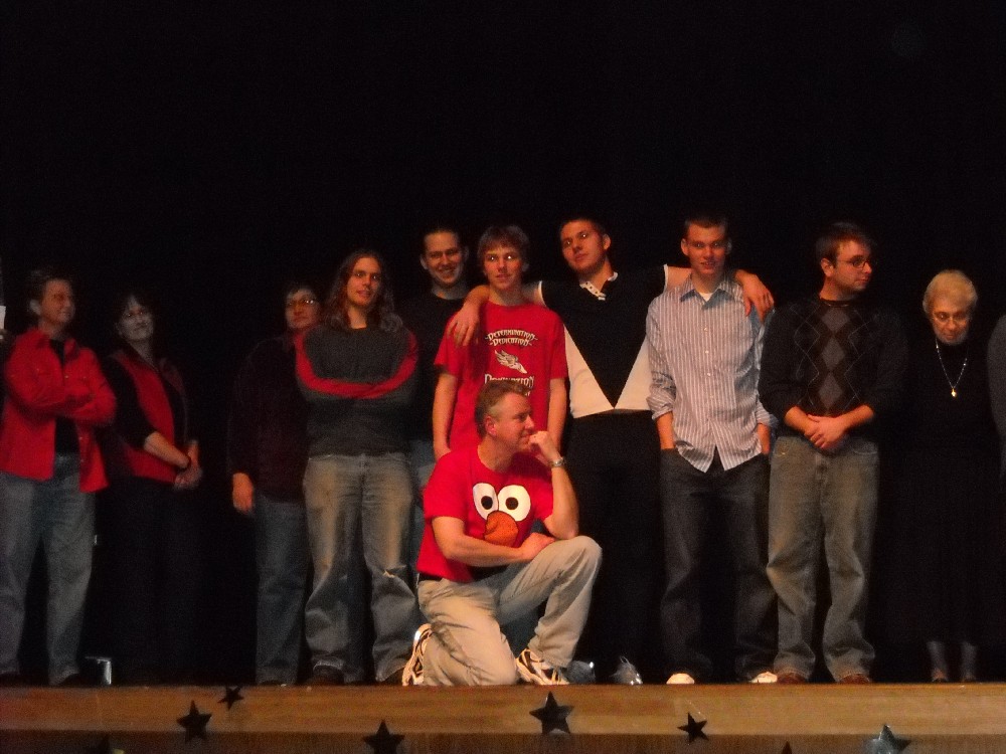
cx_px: 503
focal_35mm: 90
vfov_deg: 16.4
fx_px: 2616
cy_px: 377
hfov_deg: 21.8
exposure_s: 1/60
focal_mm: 14.9
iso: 1600
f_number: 4.8
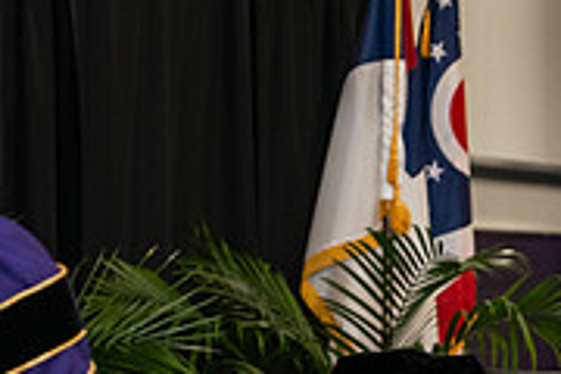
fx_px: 3506
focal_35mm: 225
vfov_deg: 6.1
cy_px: 291
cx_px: 845
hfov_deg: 8.9
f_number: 5
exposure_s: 1/200
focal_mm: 70
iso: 2000
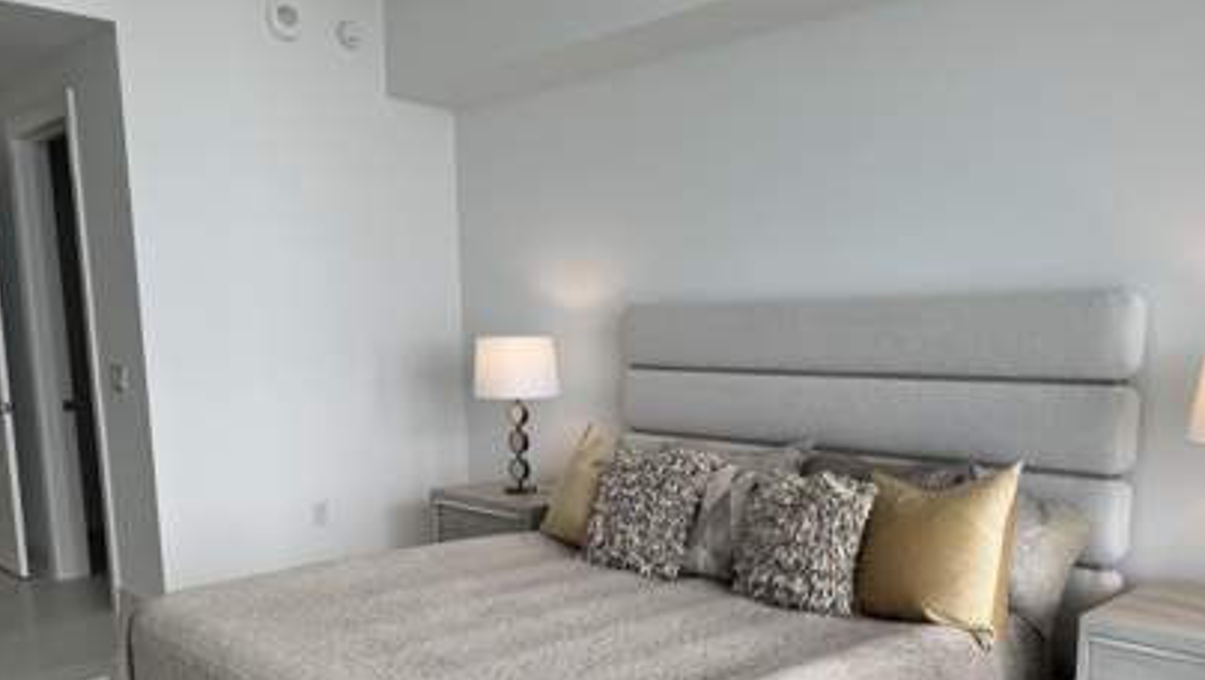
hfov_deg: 62.3
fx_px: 991
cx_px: 683
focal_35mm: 31
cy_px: 509
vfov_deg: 37.0
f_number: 1.78
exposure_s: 1/383
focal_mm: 6.76
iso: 80
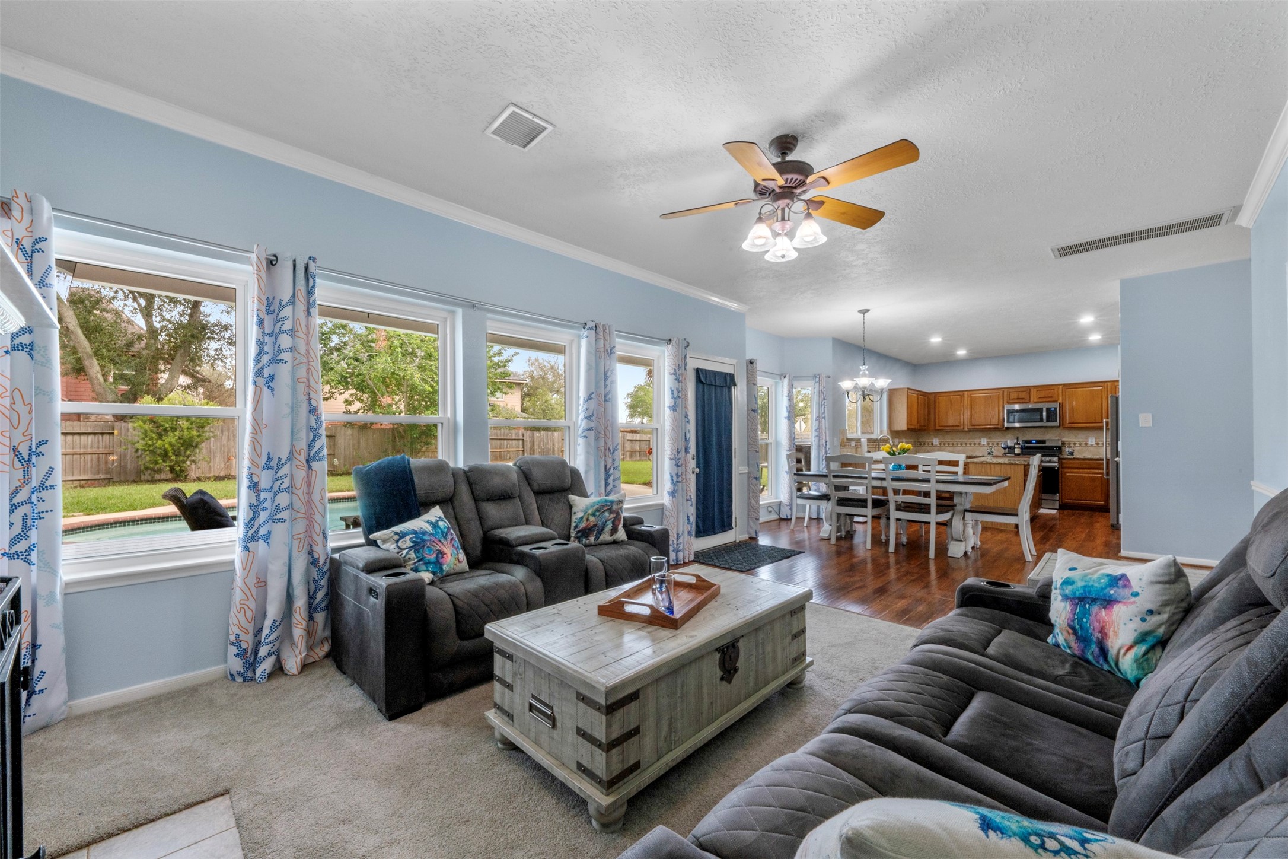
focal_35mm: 14
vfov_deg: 81.2
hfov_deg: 104.3
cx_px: 644
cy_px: 430
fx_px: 501
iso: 250
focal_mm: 14
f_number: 9
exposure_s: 1/2.5
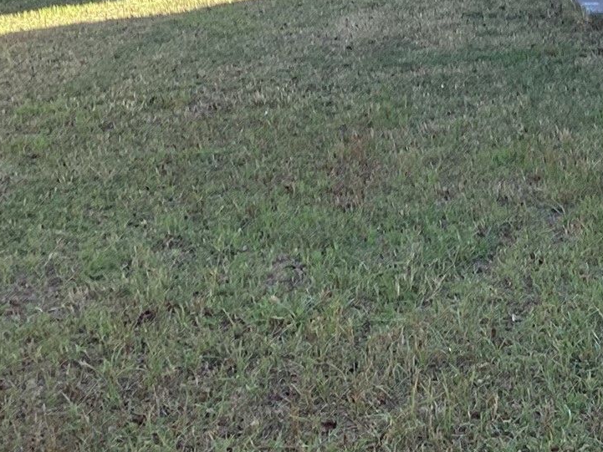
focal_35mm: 88
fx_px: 1533
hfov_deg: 21.5
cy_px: -176
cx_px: 598
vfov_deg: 15.7
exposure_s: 1/120
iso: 25
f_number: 2.4
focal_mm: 3.3
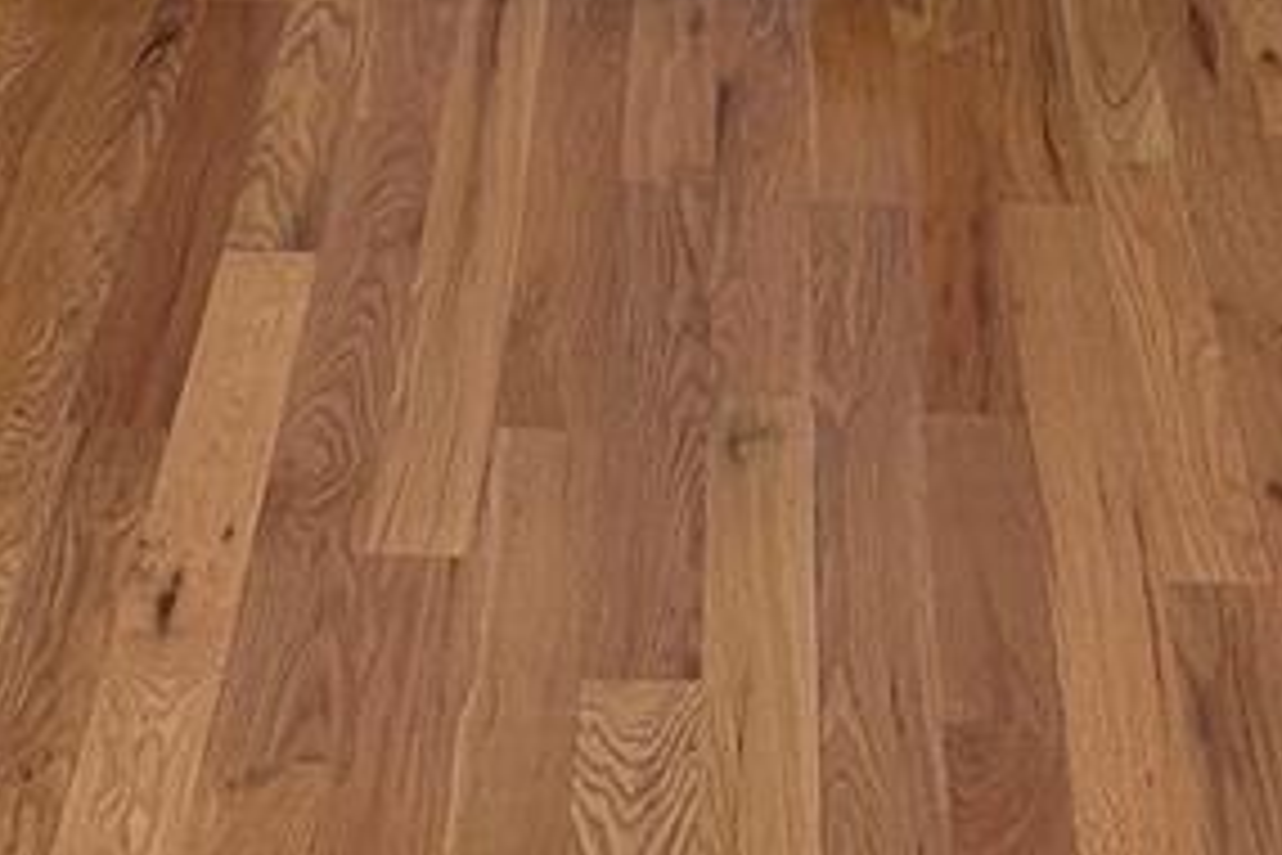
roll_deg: -0.9
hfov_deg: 17.9
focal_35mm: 114
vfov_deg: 9.7
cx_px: 648
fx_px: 4059
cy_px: -1552
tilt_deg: -1.7
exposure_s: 1/204
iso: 100
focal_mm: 5.96
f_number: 1.6
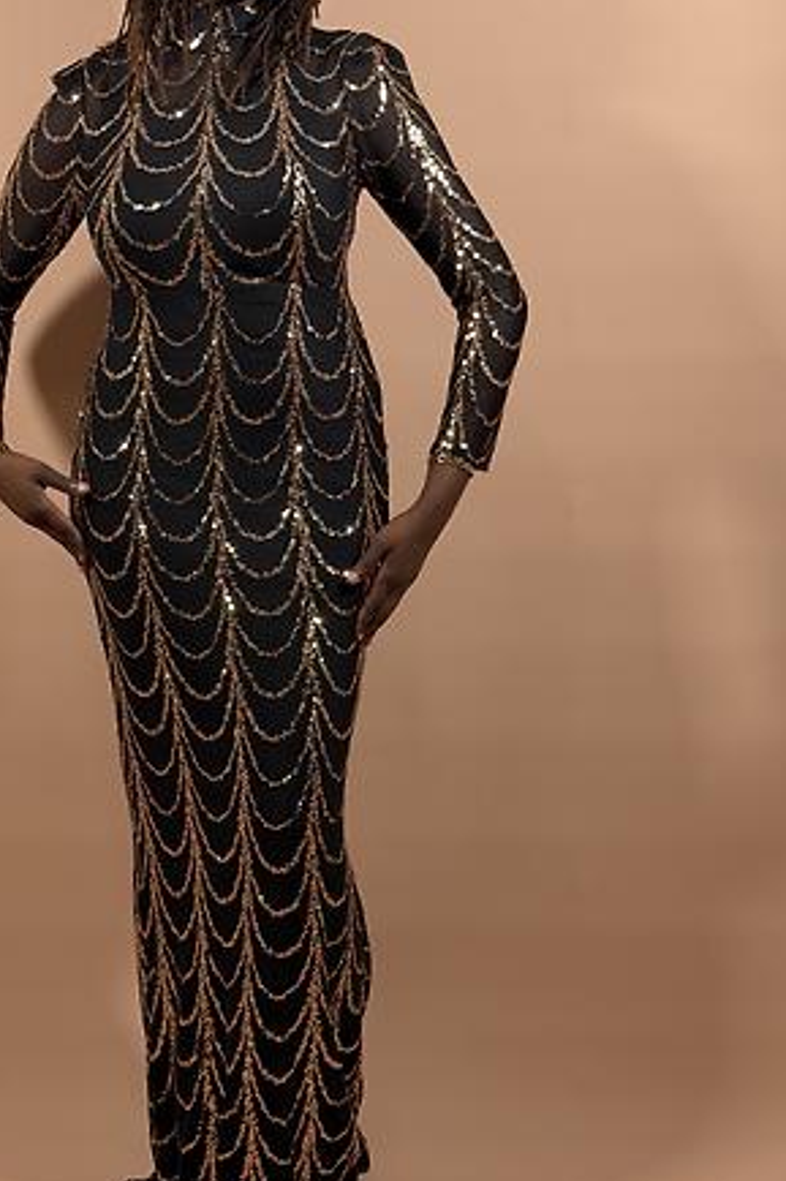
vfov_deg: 29.2
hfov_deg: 19.6
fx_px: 2261
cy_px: 533
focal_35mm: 69
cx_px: 196
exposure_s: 1/50
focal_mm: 6.76
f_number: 1.78
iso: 64
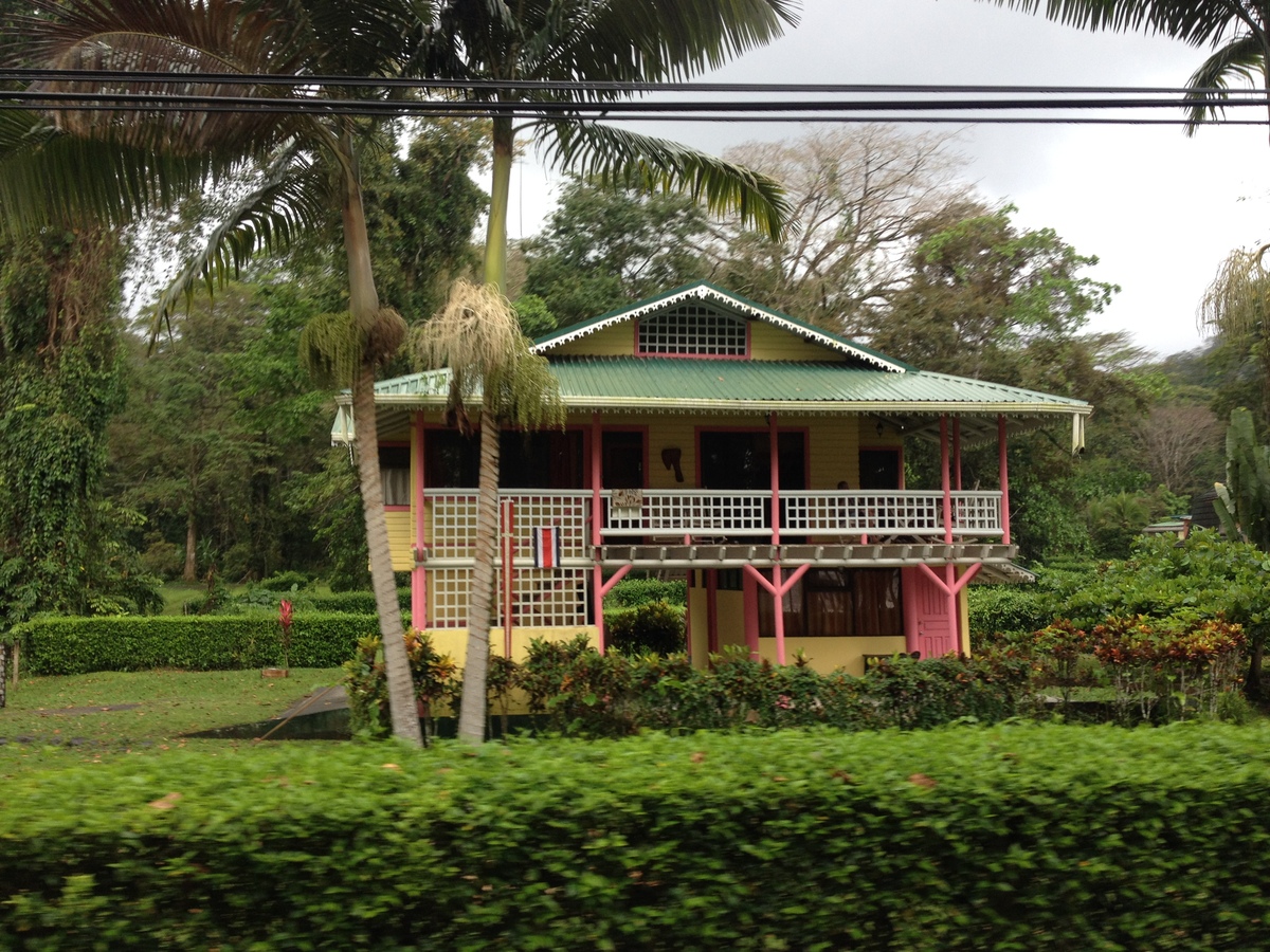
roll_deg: +0.5
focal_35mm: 35
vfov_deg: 40.7
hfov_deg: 52.6
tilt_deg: +0.1
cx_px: 635
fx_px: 1284
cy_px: 476
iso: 50
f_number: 2.4
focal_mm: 4.28
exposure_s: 1/220
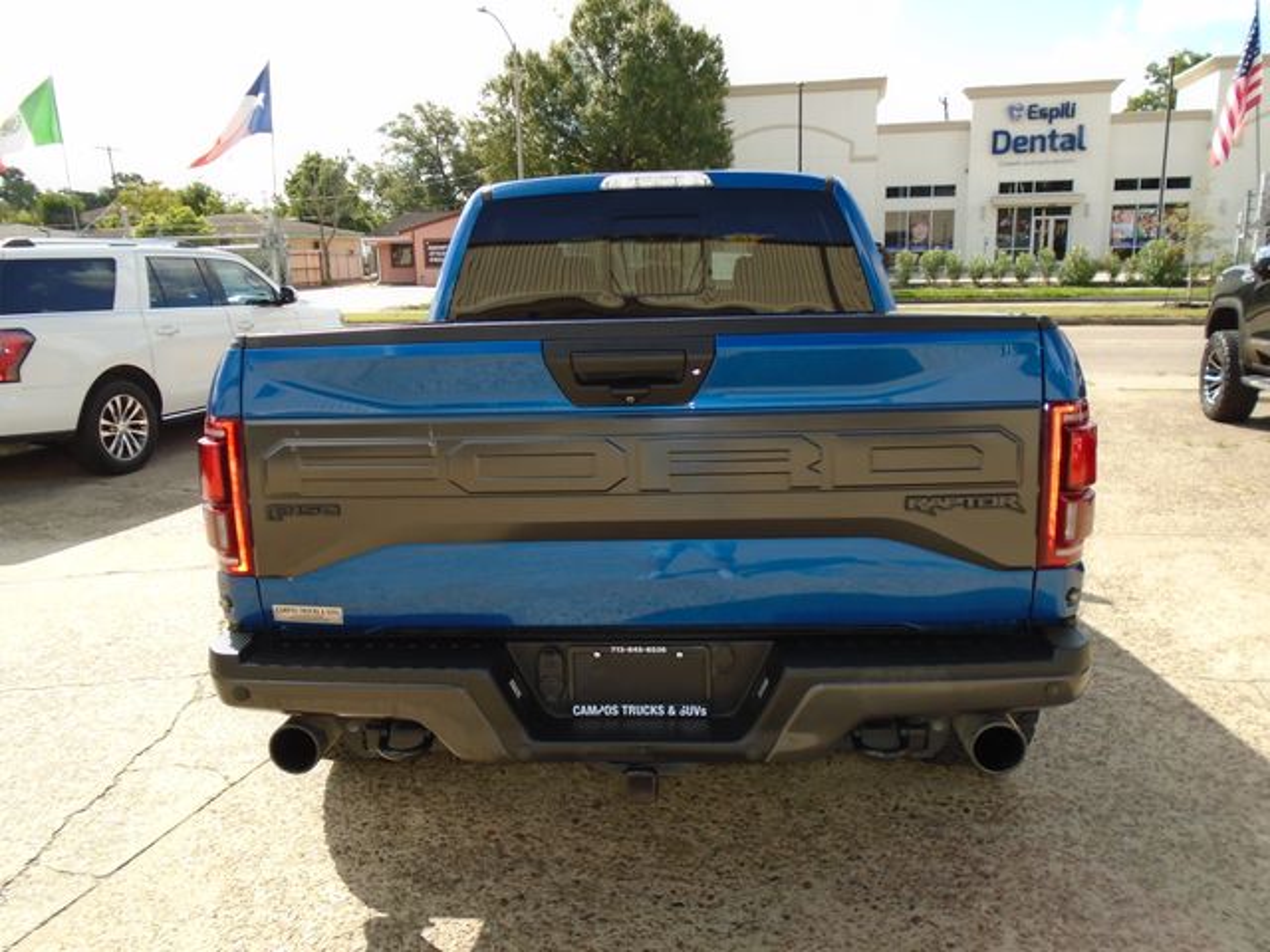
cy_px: 476
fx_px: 954
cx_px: 635
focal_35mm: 26
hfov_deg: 67.3
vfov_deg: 53.1
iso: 100
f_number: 3.2
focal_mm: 4.6
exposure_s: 1/500
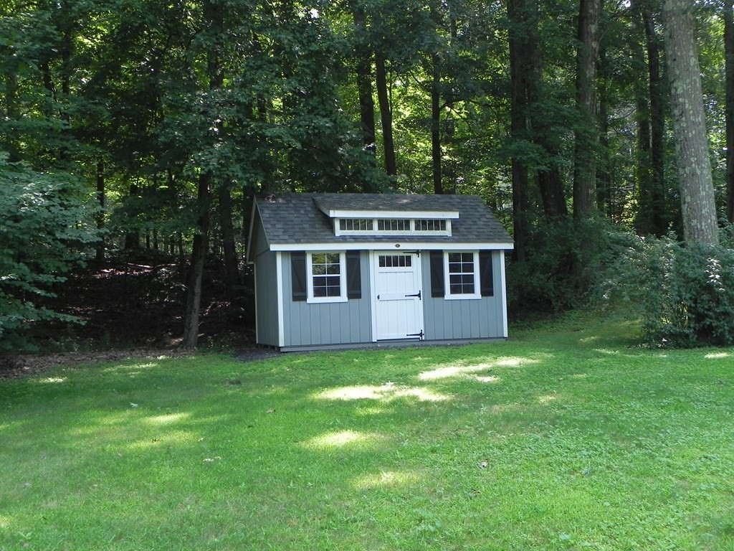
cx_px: 367
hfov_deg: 50.1
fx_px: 785
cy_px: 276
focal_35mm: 37
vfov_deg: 38.7
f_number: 3.5
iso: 160
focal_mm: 6.6
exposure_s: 1/121
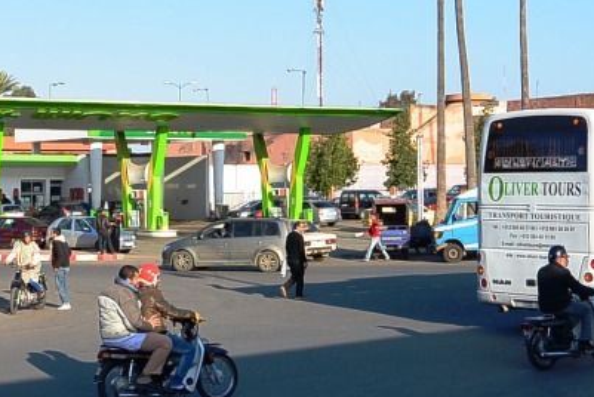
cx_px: 129
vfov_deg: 18.4
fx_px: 1222
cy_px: 122
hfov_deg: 26.9
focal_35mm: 74
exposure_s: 1/500
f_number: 4.5
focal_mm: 11
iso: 100
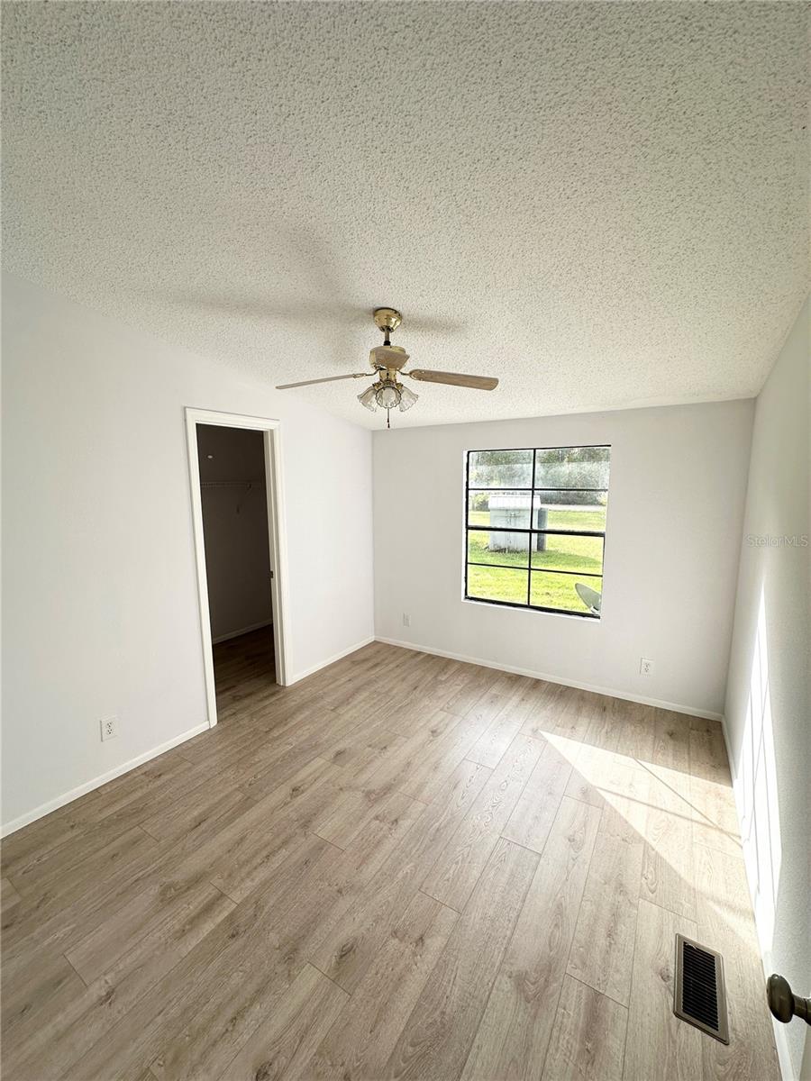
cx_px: 406
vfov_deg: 102.1
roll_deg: +0.2
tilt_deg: -7.0
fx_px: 437
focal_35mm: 14
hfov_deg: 85.7
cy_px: 540
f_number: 2.2
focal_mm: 2.22
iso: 40
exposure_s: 1/454
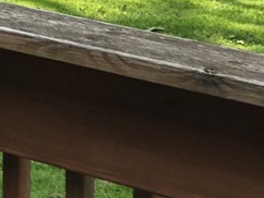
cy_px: -107
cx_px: -48
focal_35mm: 241
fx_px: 1840
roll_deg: -1.3
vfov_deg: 6.1
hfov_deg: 8.1
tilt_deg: -7.6
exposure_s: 1/320
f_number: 2.8
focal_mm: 6.6
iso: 20
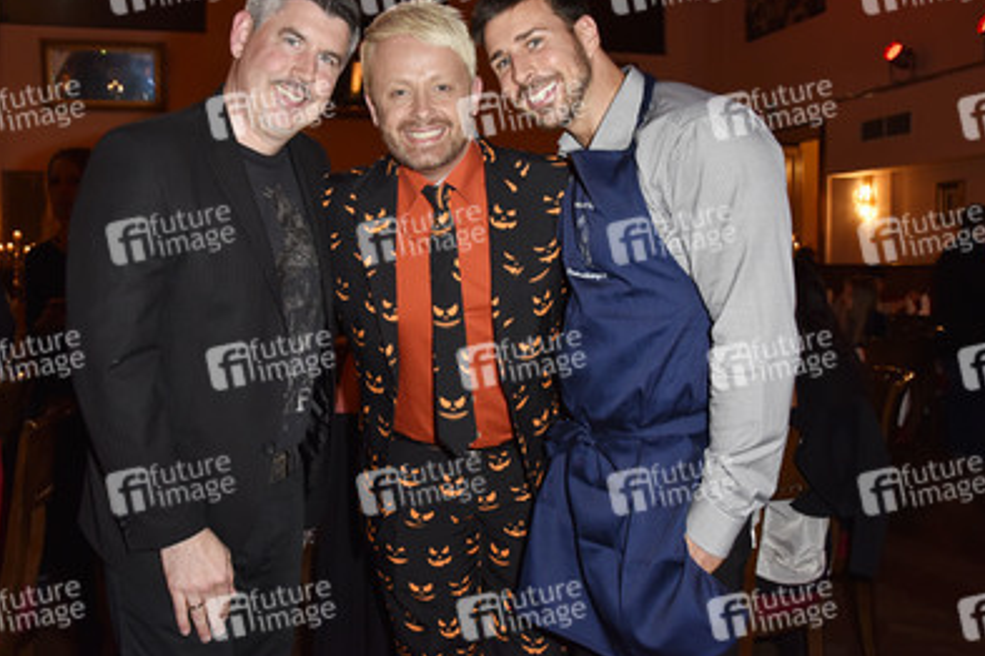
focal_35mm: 39
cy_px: 298
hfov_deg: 49.5
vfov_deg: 34.2
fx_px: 1067
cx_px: 455
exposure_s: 1/125
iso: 1250
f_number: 5.6
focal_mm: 34
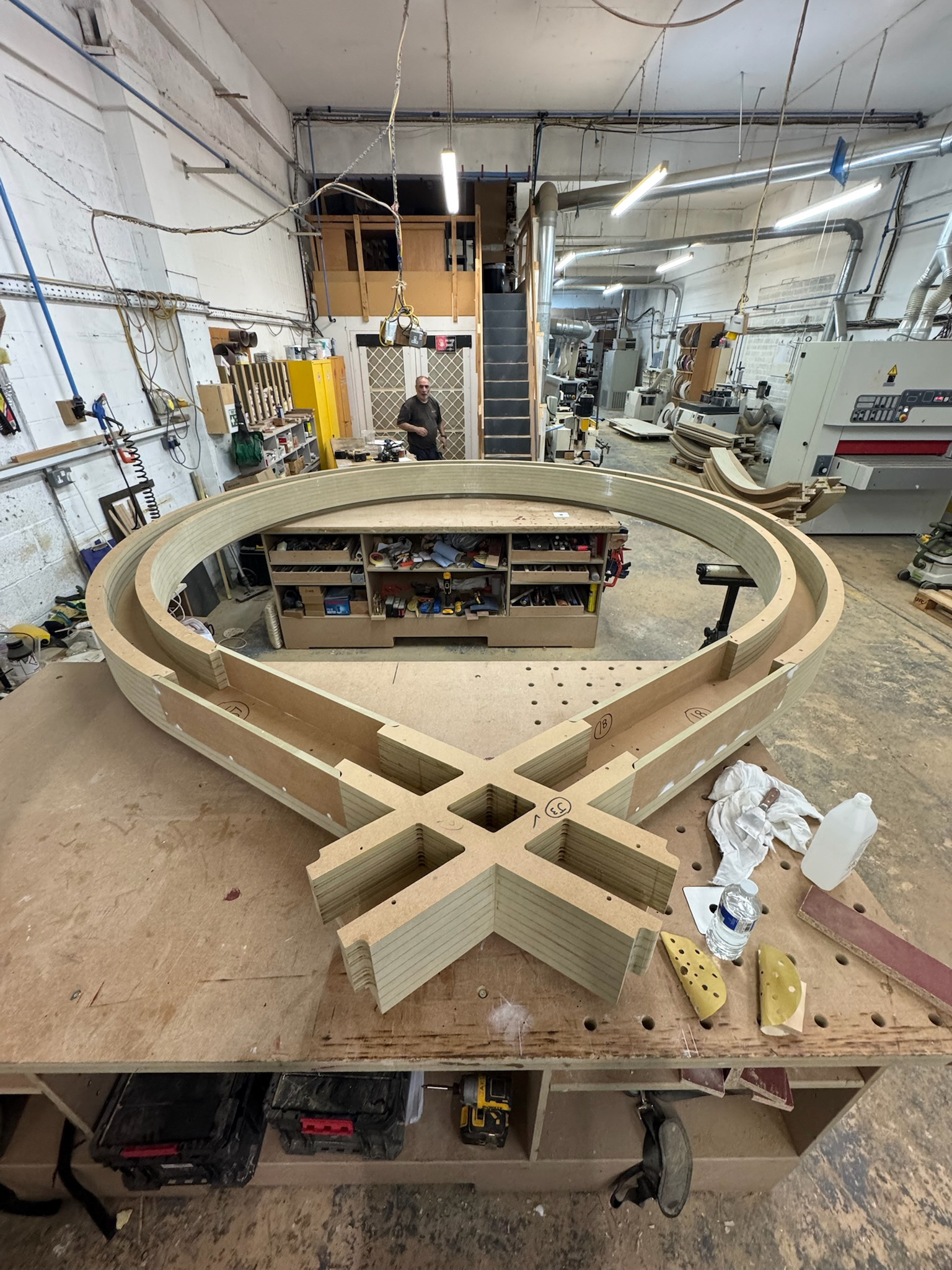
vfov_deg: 102.1
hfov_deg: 85.7
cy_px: 635
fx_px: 513
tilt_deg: -27.0
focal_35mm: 14
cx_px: 476
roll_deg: +0.5
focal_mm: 2.22
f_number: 2.2
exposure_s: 1/100
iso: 250
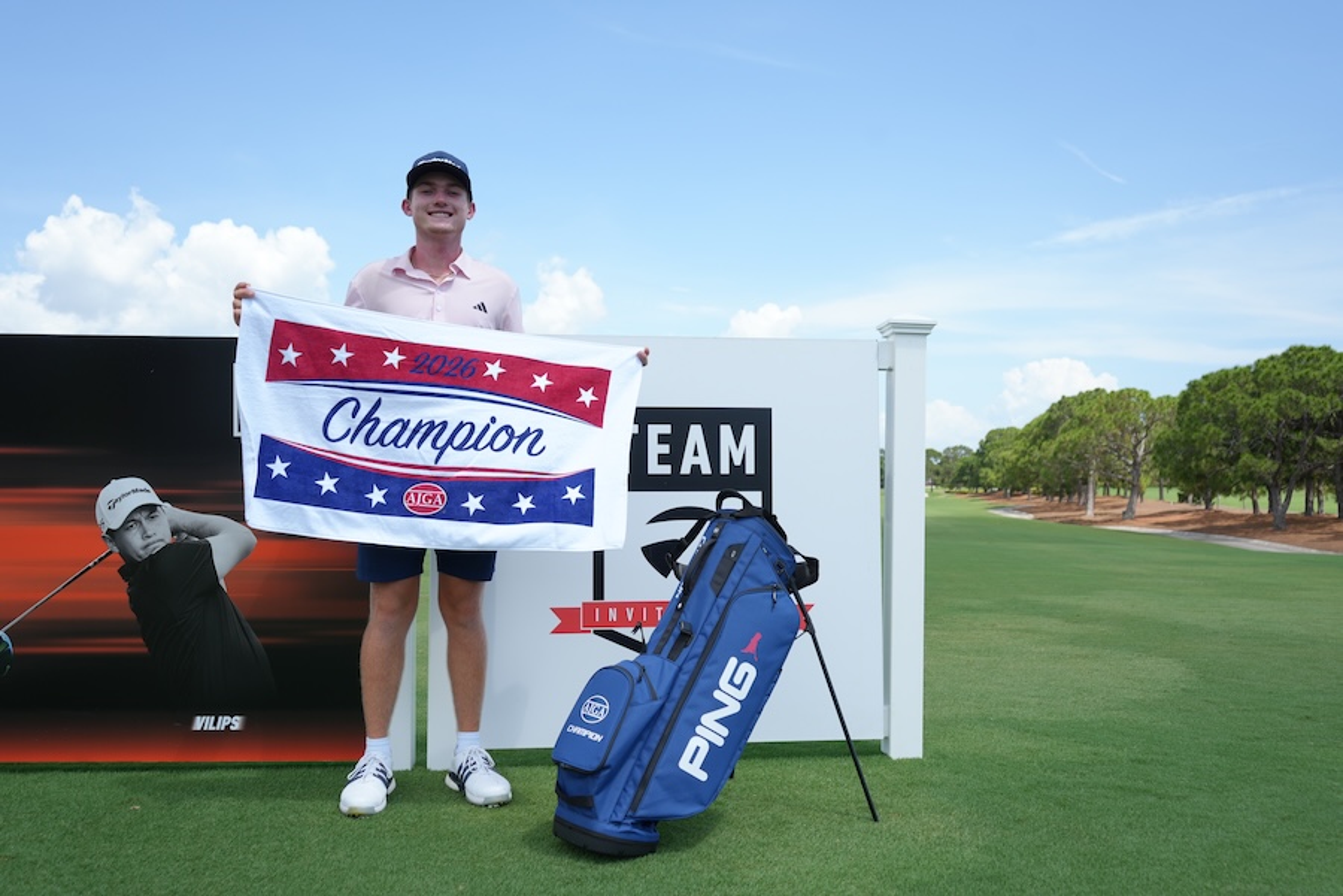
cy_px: 448
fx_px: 1156
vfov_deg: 42.3
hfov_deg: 60.3
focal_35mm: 31
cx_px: 672
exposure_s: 1/500
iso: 100
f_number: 4.5
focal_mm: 31
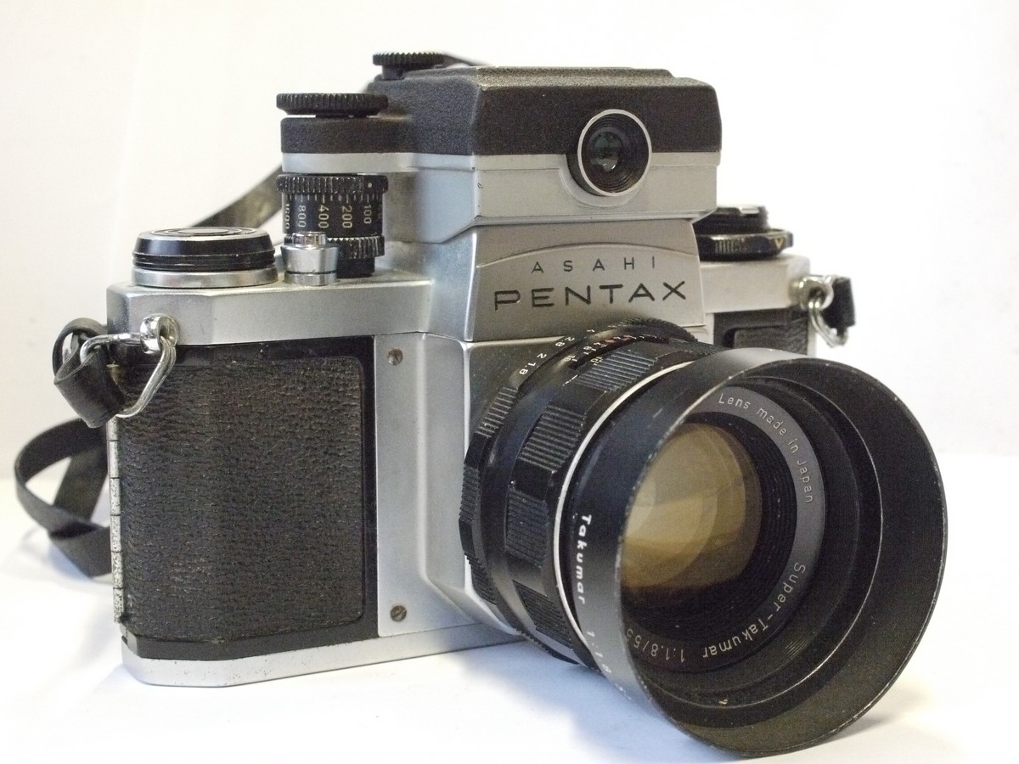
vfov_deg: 24.4
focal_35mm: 60
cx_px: 510
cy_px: 382
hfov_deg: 32.2
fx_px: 1766
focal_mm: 30
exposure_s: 1/60
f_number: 9
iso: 3200
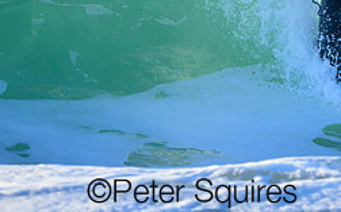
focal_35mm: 2226
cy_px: -50
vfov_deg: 0.6
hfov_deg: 0.9
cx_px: 253
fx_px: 20669
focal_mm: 800
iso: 1000
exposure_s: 1/2000
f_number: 6.3
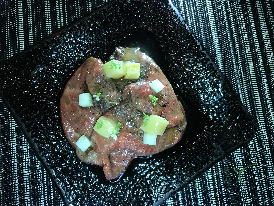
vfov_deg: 49.7
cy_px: 103
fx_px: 222
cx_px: 137
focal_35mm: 28
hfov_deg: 63.4
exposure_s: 1/30
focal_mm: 3.99
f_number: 1.8
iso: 25
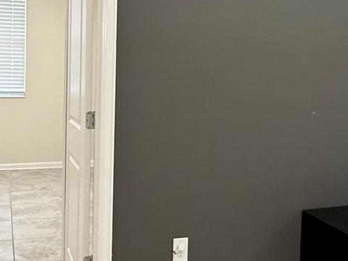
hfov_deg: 40.2
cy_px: 80
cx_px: 132
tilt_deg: -1.2
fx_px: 472
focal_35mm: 47
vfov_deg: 30.5
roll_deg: -0.7
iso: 250
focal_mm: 2.22
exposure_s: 1/60
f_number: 2.2
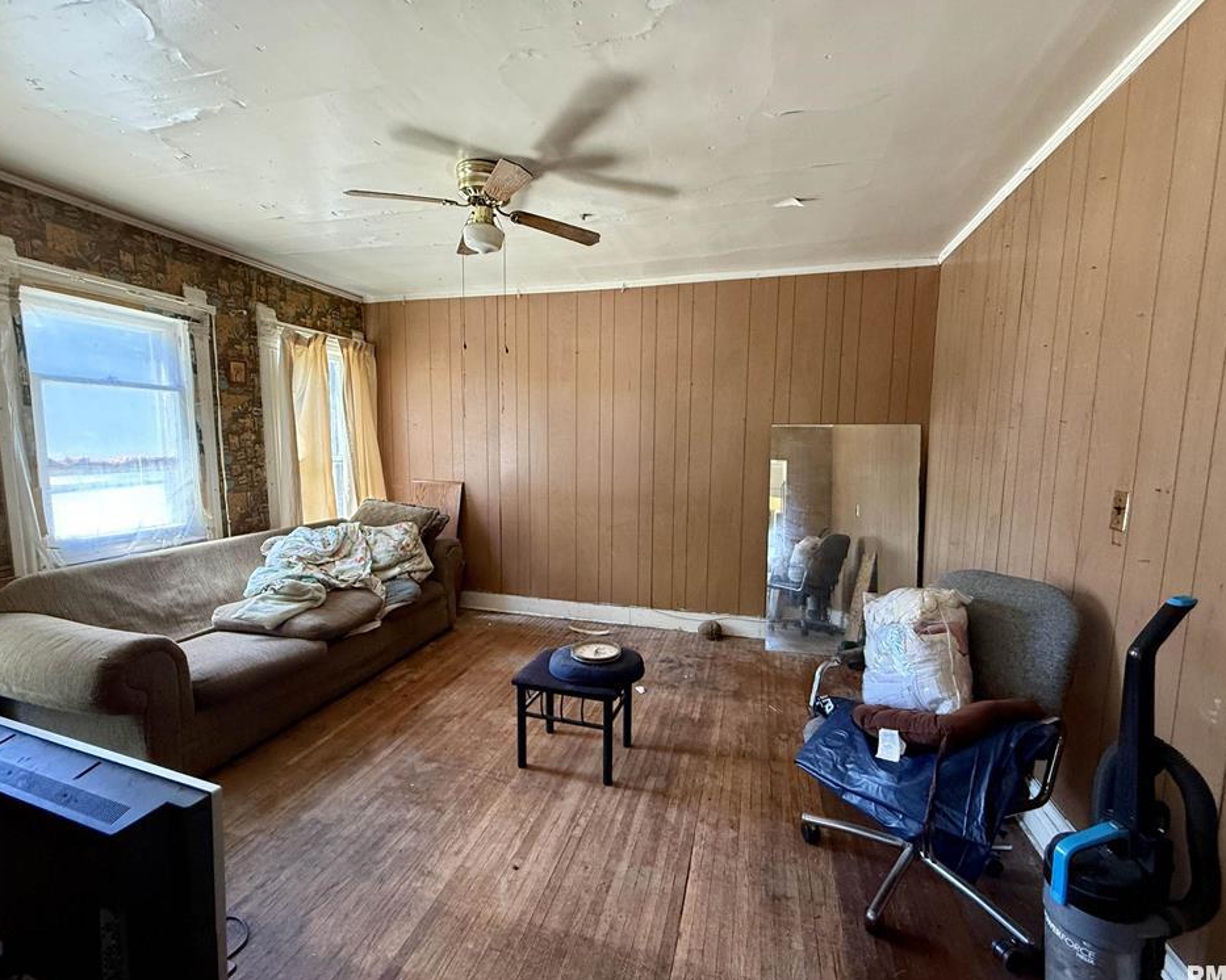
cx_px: 614
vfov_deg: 84.0
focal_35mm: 15
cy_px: 494
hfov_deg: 96.8
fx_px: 544
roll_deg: +0.2
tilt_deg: -5.6
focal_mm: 2.22
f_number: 2.2
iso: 400
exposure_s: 1/60
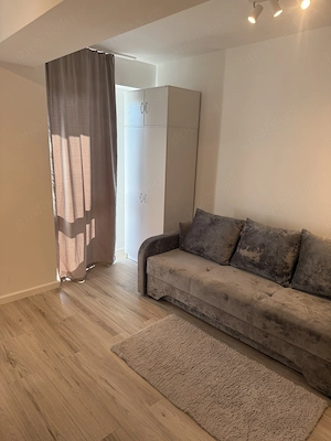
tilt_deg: -15.7
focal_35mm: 24
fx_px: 306
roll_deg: -2.1
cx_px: 166
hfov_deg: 56.8
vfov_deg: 71.6
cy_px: 220
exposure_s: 1/121
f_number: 1.78
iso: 100
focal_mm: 6.76
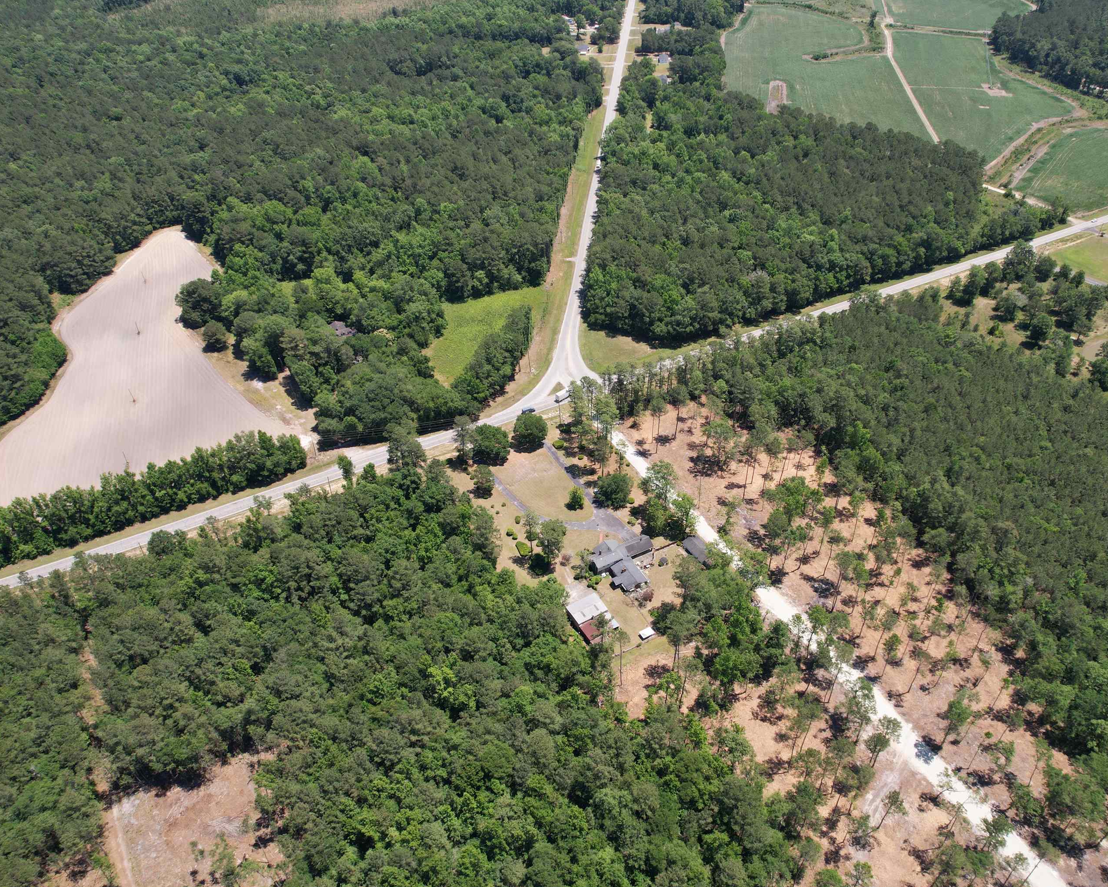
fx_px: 820
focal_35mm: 25
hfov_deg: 67.9
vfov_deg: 56.8
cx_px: 614
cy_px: 446
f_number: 2.8
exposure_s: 1/1600
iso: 150
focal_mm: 8.38
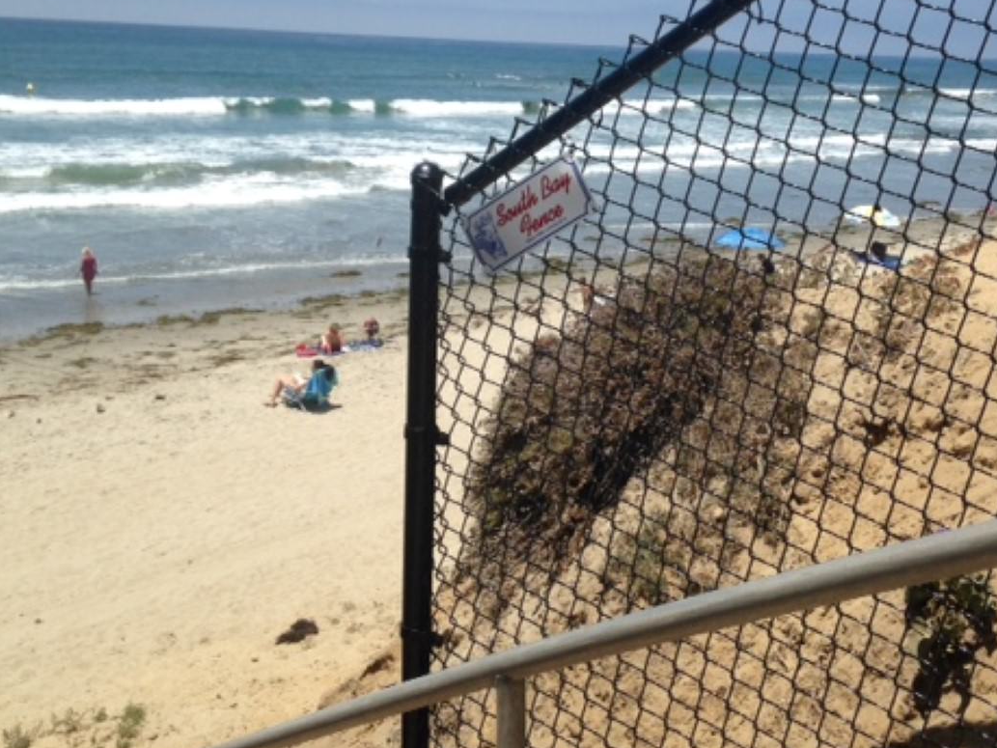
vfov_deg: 31.3
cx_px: 599
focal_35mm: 46
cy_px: 259
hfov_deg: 41.0
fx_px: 1325
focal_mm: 4.12
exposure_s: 1/2262
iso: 50
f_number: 2.4
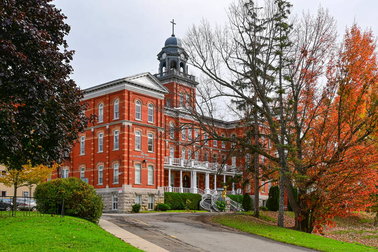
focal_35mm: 41
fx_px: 433
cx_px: 189
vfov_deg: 32.4
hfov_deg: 47.2
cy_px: 126
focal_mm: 27.5
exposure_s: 1/80
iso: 100
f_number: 11
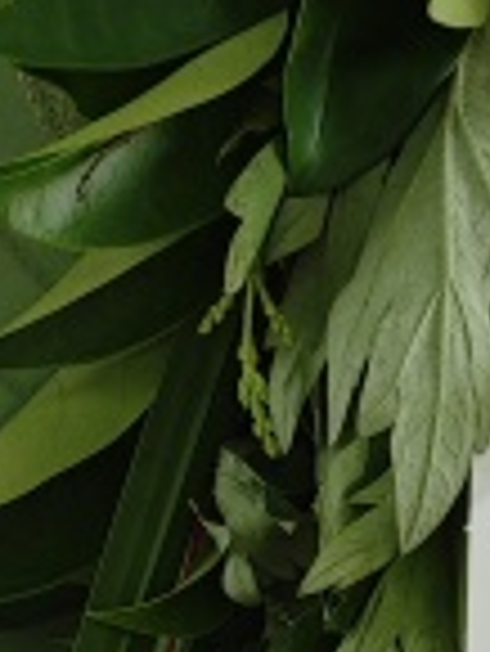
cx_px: 400
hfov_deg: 8.8
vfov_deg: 11.3
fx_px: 3185
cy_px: 902
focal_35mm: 169
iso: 125
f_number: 1.6
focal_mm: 6.55
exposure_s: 1/100
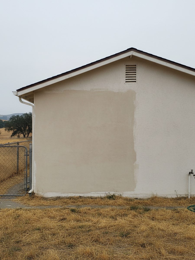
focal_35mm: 23
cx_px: 98
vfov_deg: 73.9
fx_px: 173
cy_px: 130
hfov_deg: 58.9
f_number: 1.8
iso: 1252
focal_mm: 6.4
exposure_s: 1/300
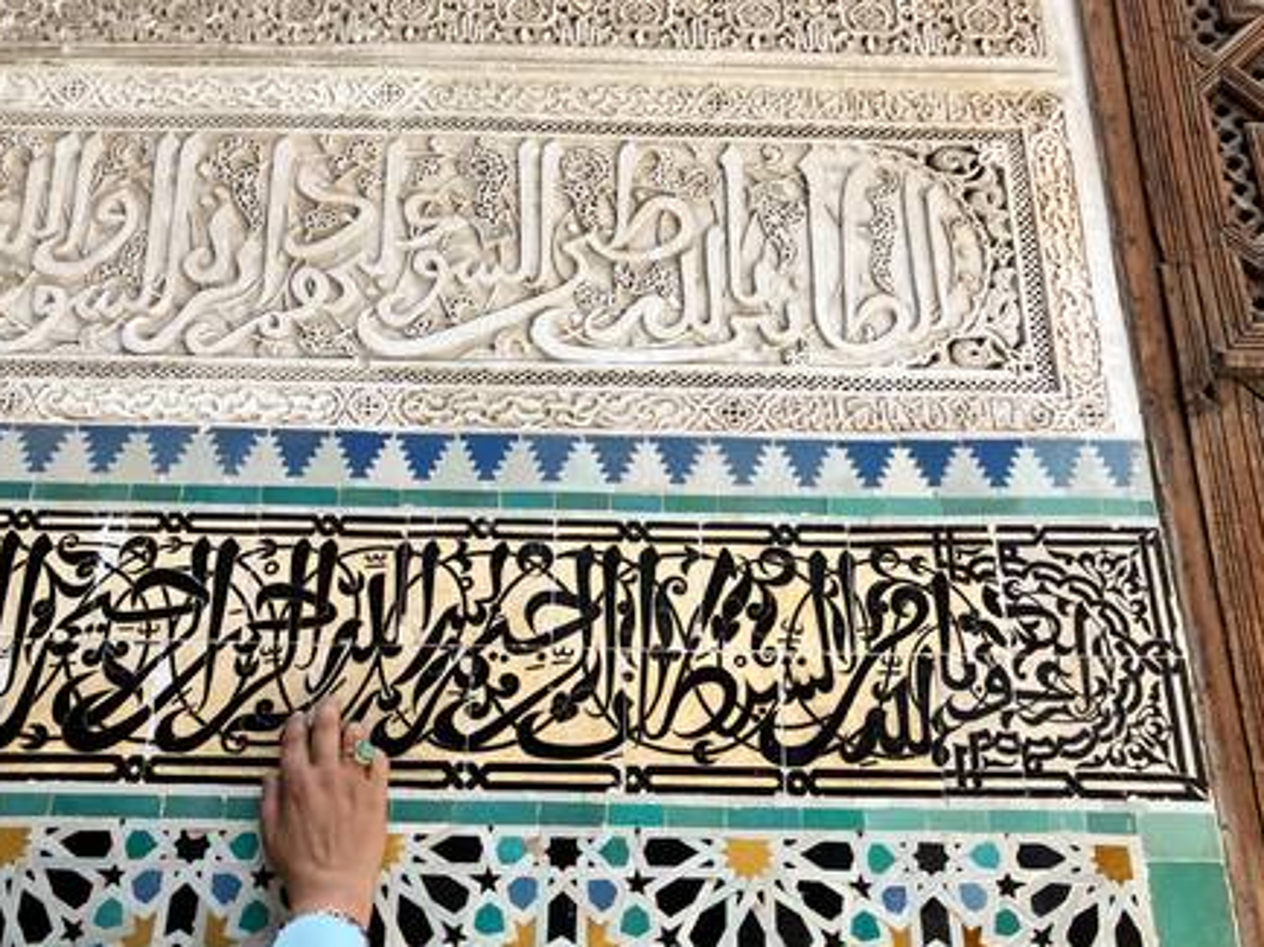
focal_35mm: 31
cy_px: 519
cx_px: 615
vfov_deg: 45.3
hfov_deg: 58.4
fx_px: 1131
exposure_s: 1/294
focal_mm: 3.99
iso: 32
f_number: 1.8
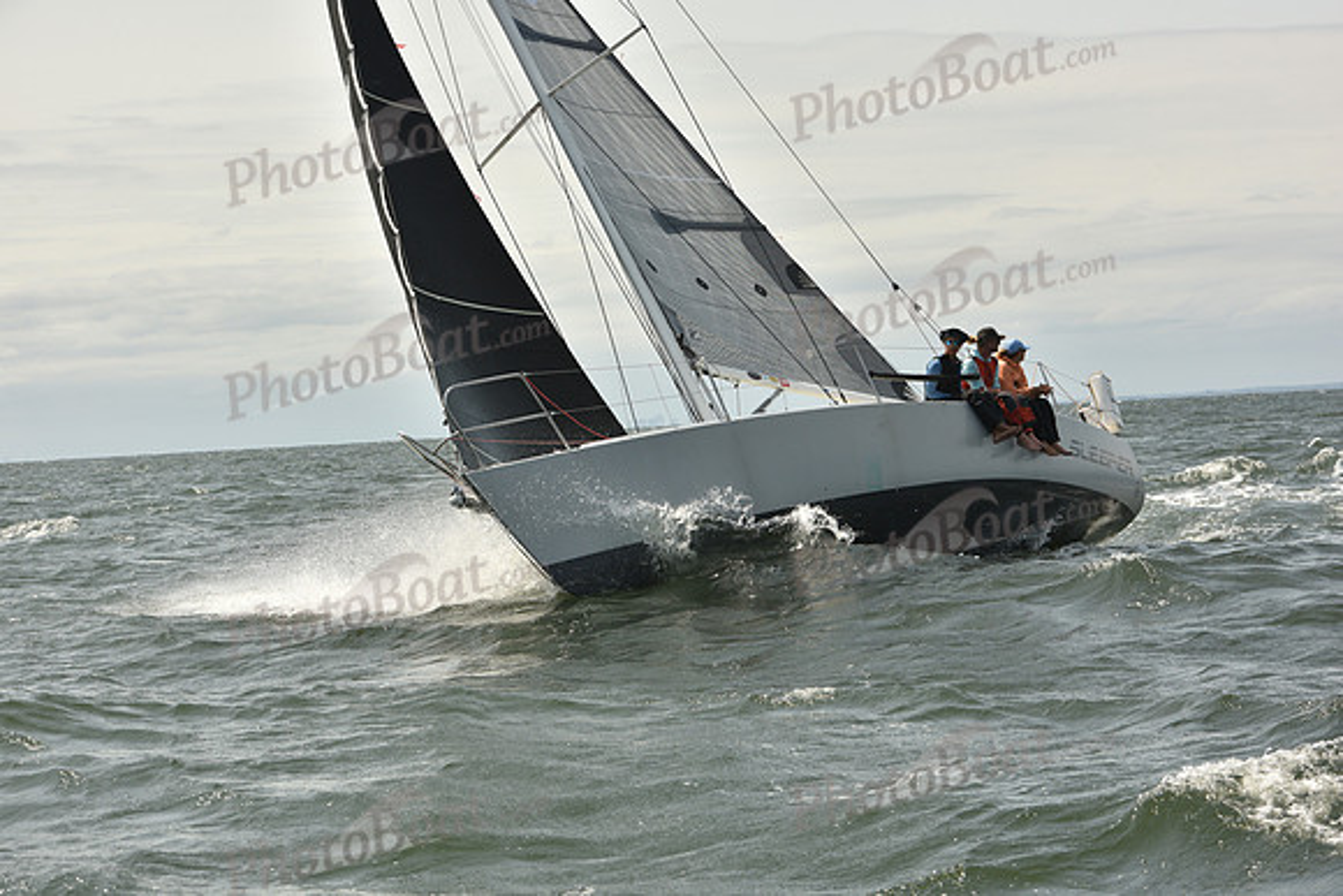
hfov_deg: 22.1
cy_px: 448
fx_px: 3433
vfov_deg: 14.9
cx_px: 672
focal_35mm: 92
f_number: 9
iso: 250
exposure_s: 1/800
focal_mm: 92
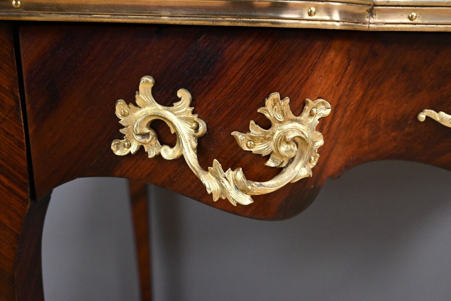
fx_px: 451
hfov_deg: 53.1
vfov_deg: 36.9
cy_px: 150
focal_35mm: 36
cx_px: 226
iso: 5000
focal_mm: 36
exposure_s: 1/160
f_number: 6.3
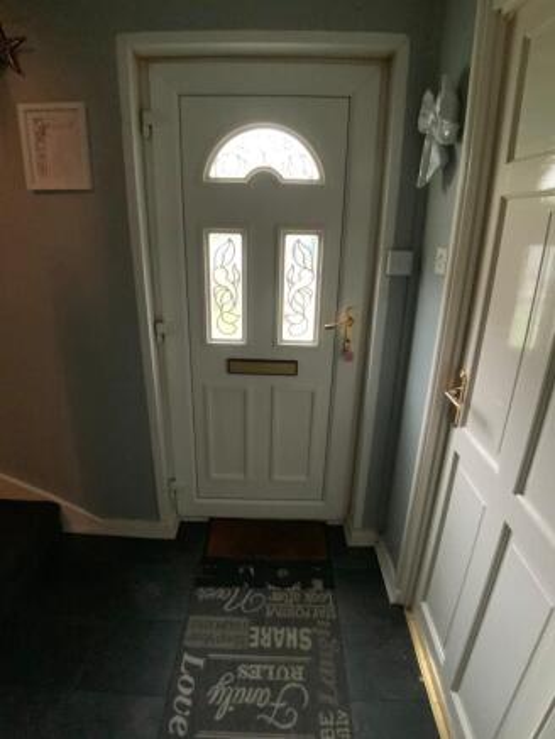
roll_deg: +0.7
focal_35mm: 29
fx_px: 620
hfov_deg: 48.2
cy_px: 370
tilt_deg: -21.4
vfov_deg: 61.6
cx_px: 278
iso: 640
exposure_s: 1/25
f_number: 1.8
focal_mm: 3
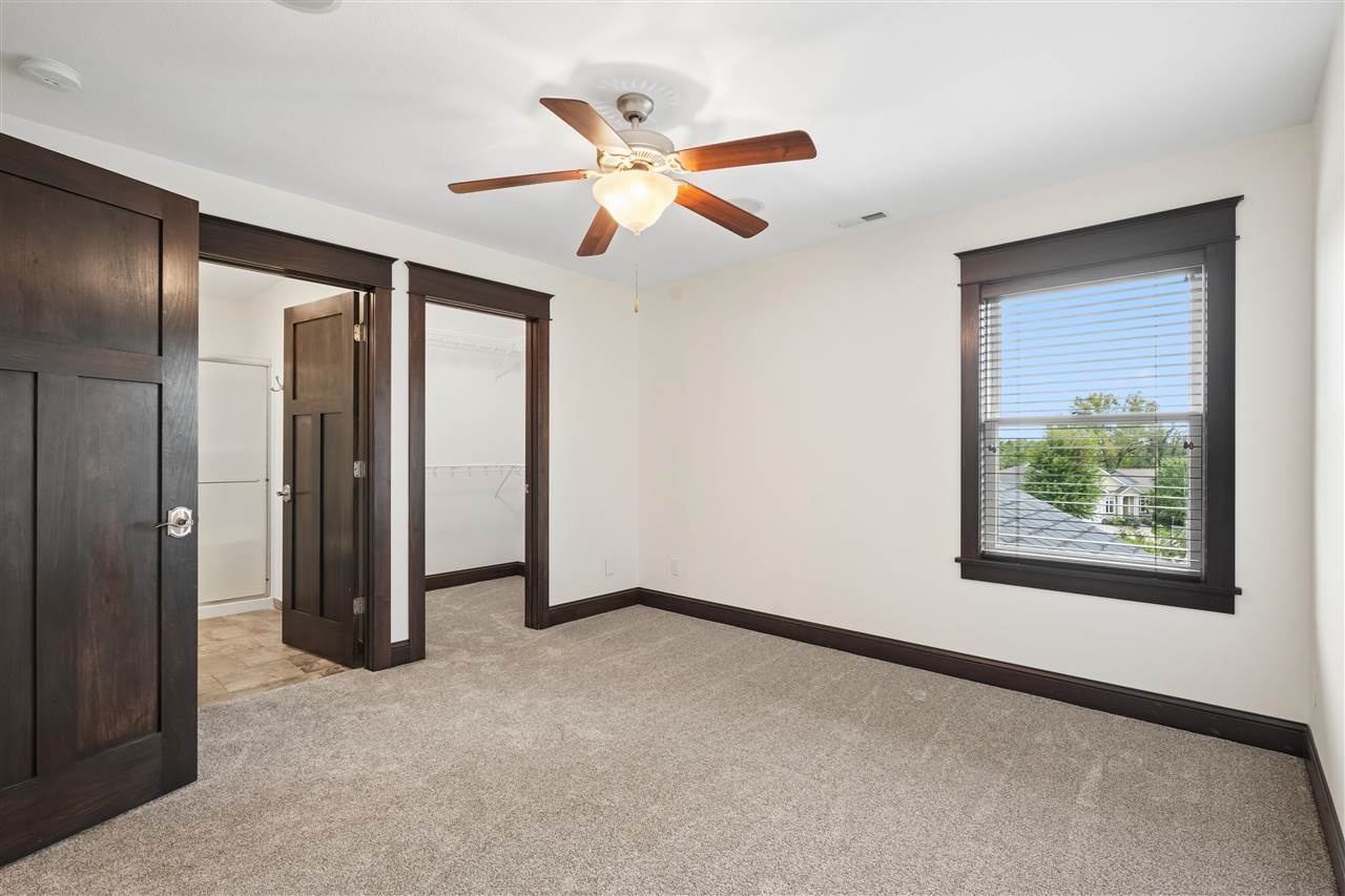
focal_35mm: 16
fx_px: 598
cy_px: 448
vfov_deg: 73.7
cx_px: 672
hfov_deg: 96.7
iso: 400
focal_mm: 16
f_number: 9
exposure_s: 1/13
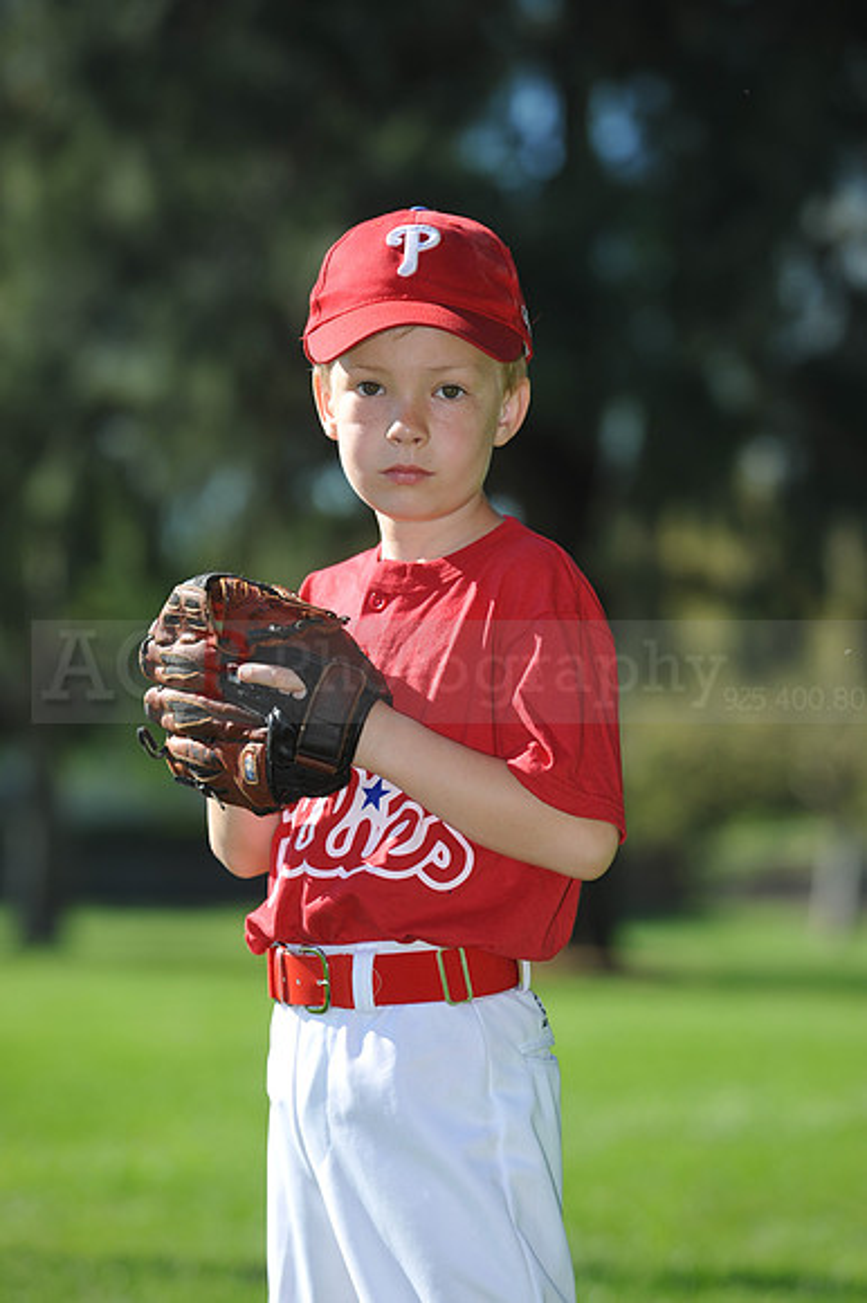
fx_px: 6329
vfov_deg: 11.8
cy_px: 652
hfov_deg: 7.8
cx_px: 434
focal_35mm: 175
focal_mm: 175
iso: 200
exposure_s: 1/500
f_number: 5.6
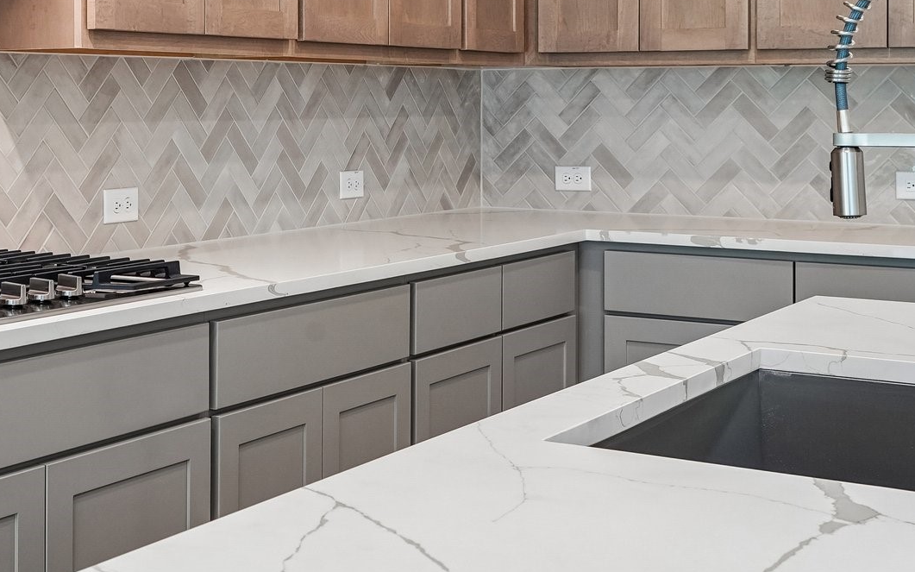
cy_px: 134
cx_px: 279
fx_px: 1471
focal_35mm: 59
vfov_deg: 21.8
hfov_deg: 34.1
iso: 500
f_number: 8
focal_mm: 30
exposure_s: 1/20
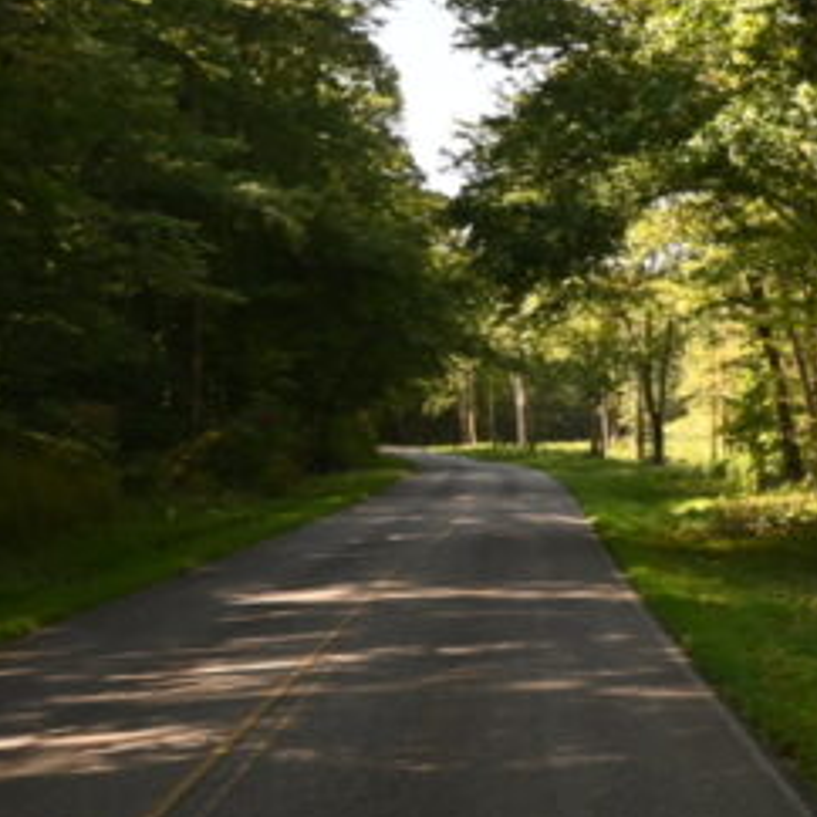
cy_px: 449
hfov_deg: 18.7
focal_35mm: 61
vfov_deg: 28.1
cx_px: 1610
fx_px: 1629
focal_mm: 11.5
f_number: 5
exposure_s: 1/250
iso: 200
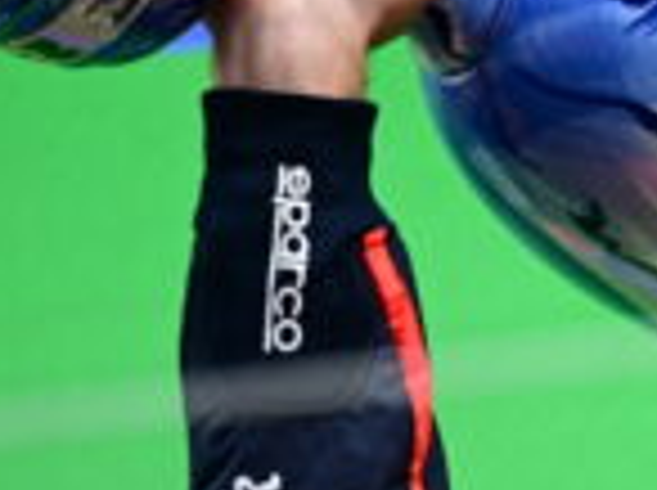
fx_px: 18759
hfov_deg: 2.0
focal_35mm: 990
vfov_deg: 1.5
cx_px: 1156
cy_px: 369
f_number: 2.8
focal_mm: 200
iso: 250
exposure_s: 1/640
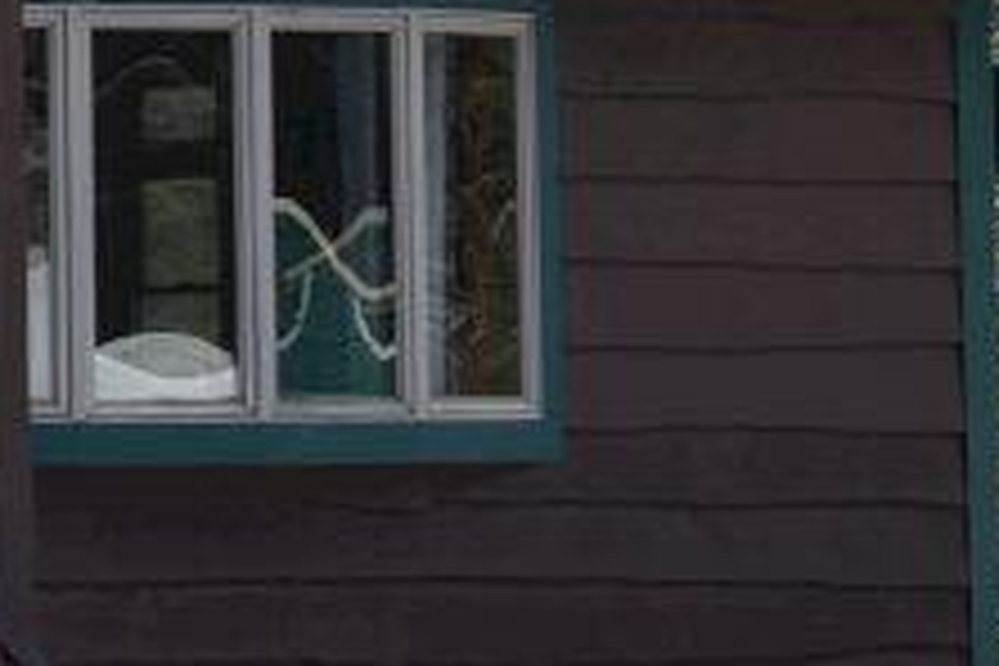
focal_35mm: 406
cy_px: -18
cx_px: -1688
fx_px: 11266
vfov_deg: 3.4
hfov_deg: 4.9
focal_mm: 40
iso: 200
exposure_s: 1/320
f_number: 9
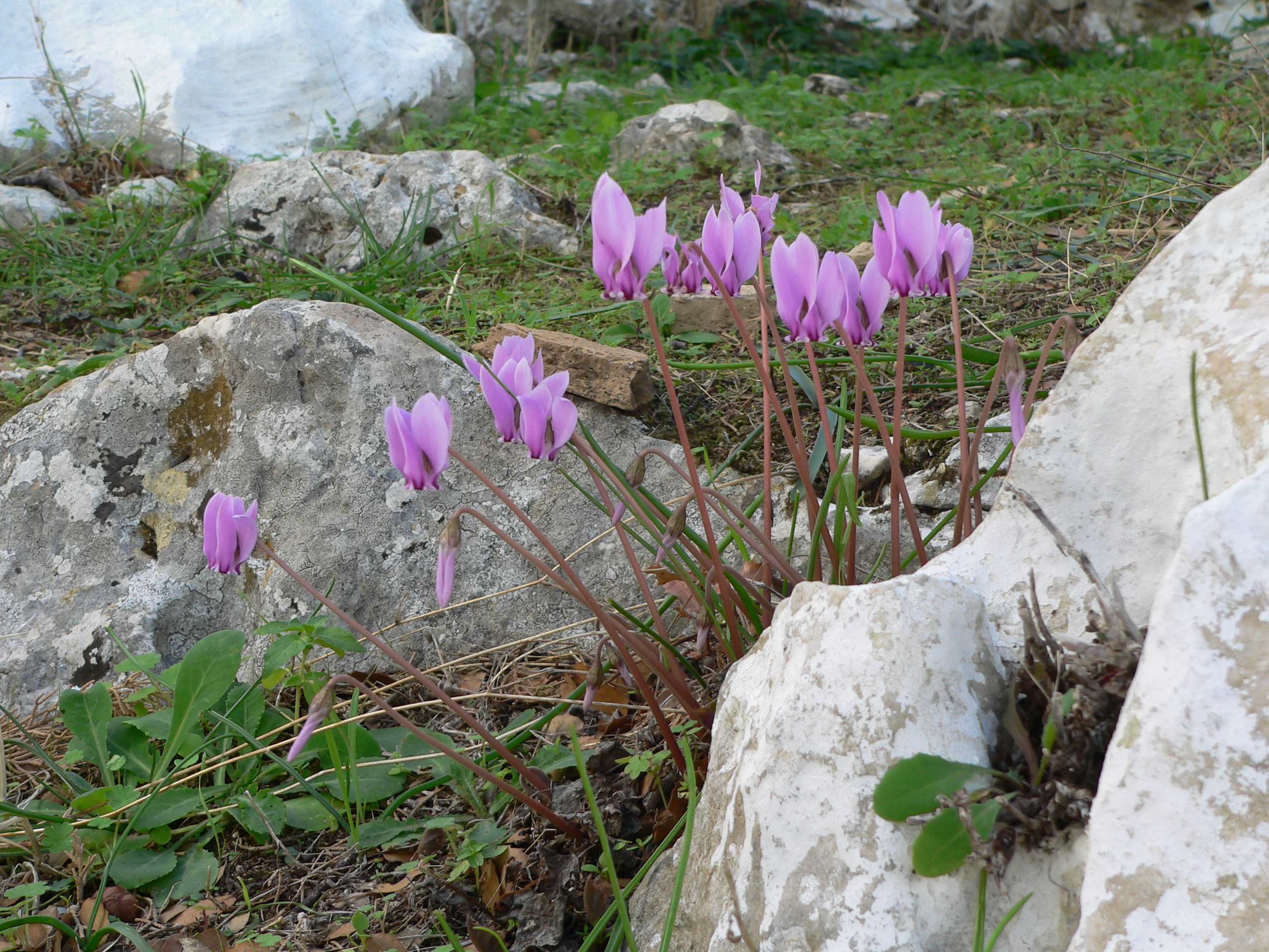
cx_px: 634
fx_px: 2310
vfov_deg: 23.3
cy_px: 476
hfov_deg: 30.7
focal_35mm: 63
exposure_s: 1/125
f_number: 4
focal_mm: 10.5
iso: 80
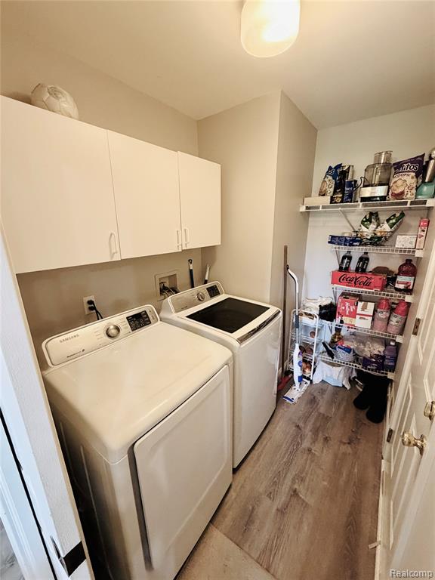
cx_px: 218
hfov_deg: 85.7
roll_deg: +0.5
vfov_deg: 102.1
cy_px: 290
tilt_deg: -15.1
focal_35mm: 14
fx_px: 235
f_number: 2.2
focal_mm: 2.22
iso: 400
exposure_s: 1/60
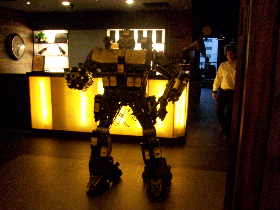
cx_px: 140
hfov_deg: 54.0
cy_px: 105
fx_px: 275
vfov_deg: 41.8
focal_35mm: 34
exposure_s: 1/128
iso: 509
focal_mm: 5.7
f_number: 2.8
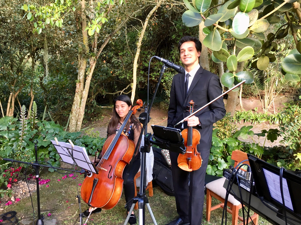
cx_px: 150
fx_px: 252
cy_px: 112
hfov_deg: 61.7
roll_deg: -1.6
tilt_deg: -9.9
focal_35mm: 29
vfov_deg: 48.2
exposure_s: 1/30
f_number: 2.2
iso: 32
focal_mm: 4.15
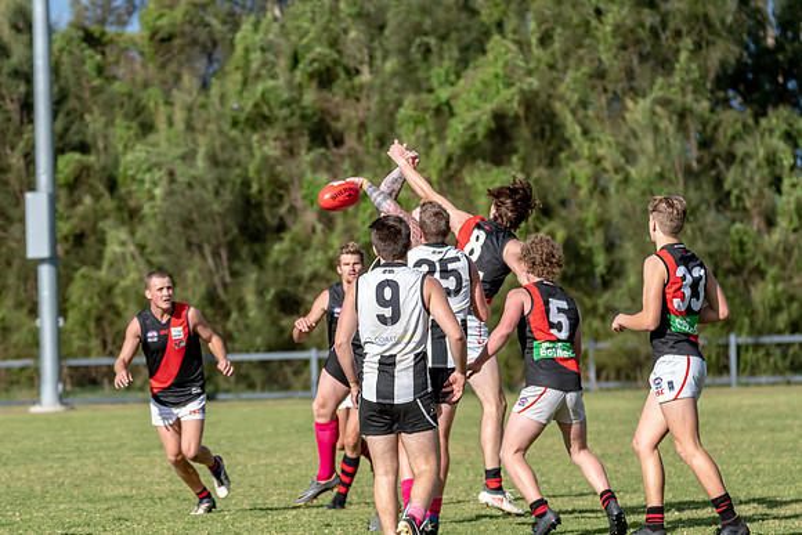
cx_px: 401
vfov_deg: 4.4
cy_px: 268
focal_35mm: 315
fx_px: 7019
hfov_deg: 6.5
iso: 800
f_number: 5.6
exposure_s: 1/5000
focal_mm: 210
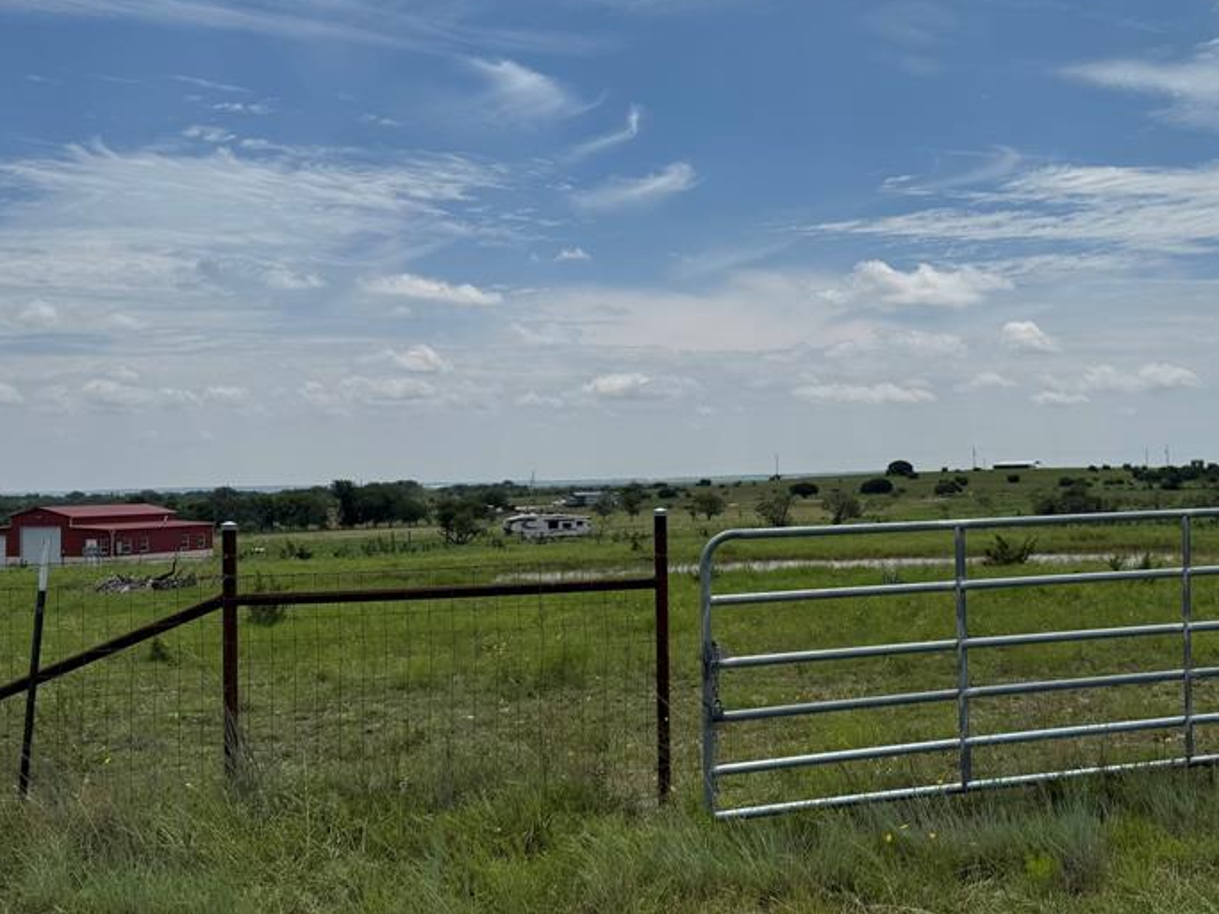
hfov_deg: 50.0
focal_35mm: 36
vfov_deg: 39.6
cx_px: 853
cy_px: 430
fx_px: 1268
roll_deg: +1.0
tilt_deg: +1.6
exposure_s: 1/10417
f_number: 1.78
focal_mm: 6.76
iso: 80
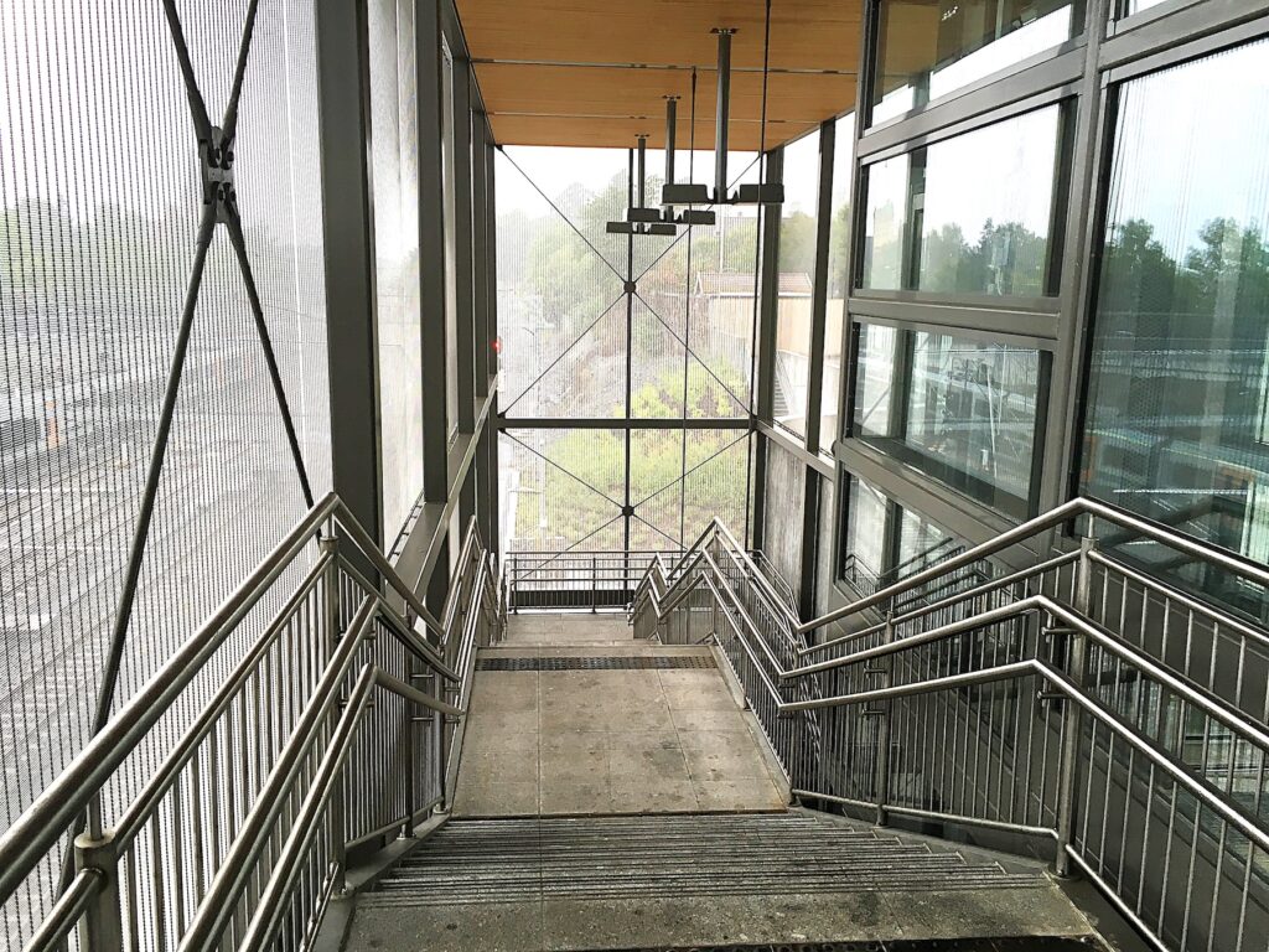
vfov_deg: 48.2
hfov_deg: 61.7
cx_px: 634
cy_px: 476
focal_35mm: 29
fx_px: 1063
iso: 32
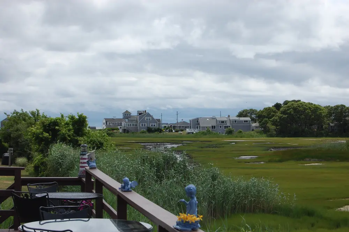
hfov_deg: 24.6
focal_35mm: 82
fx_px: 799
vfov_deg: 16.5
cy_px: 116
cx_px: 174
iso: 200
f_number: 10
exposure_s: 1/400
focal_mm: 55
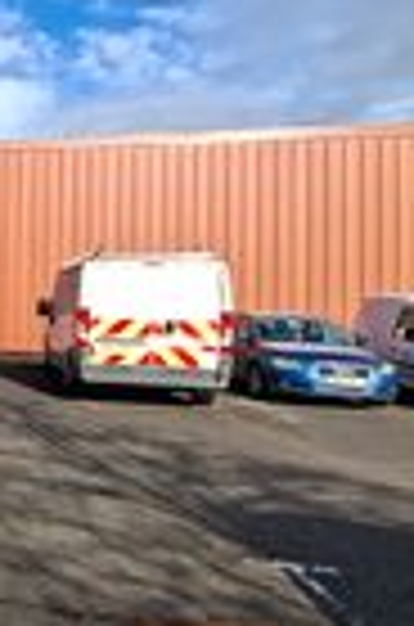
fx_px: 676
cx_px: -261
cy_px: 302
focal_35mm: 39
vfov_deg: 49.6
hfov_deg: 23.8
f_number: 2.2
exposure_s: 1/866
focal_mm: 1.74
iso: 40
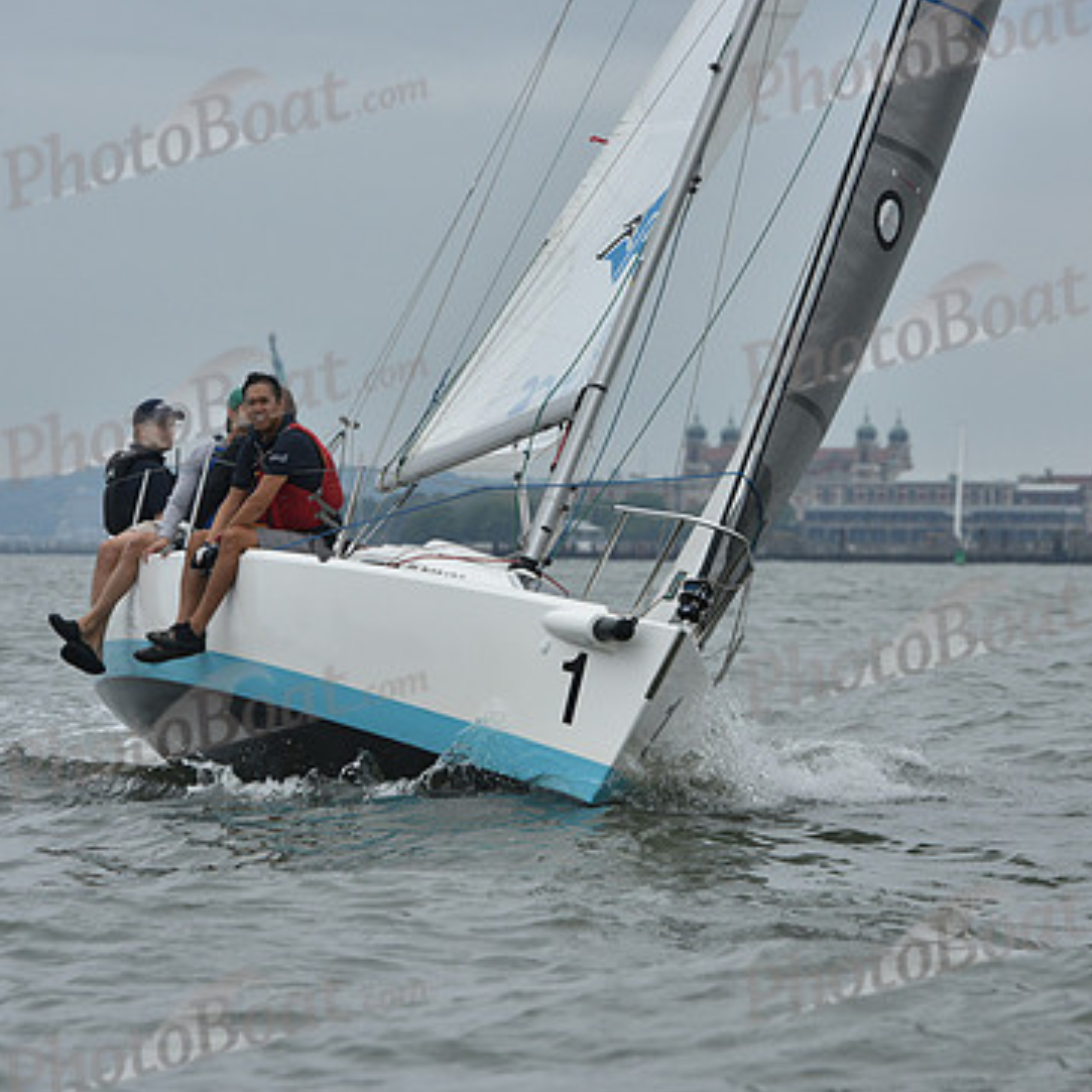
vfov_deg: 7.3
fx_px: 8530
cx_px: 587
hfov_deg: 7.3
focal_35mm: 239
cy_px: 525
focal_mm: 175
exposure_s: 1/800
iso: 400
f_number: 7.1
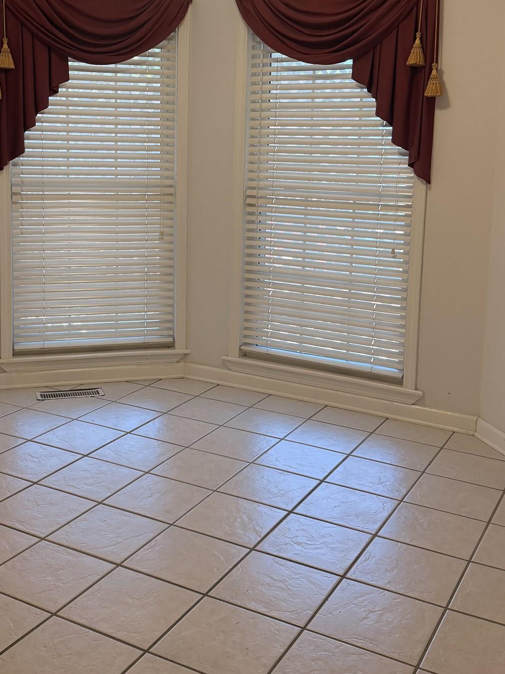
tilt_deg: -8.2
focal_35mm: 41
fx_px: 797
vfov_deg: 45.4
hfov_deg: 35.0
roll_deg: -1.0
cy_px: 252
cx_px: 192
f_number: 1.78
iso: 200
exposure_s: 1/164
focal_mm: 6.76
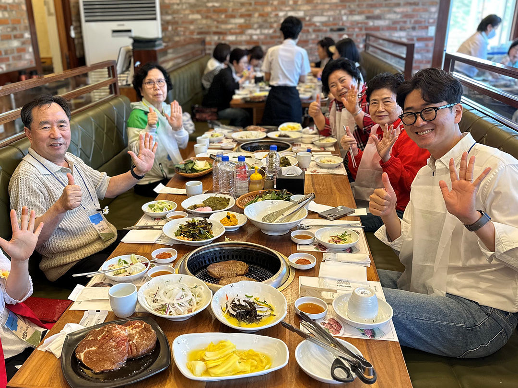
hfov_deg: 56.5
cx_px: 212
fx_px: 479
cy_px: 205
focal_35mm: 32
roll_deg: +1.1
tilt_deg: -21.9
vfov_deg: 44.1
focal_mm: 6.86
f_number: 1.78
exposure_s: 1/60
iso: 125
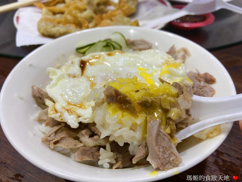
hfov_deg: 67.3
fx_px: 182
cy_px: 91
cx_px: 121
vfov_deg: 53.1
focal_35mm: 26
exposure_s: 1/60
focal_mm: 4.25
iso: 64
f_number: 1.8
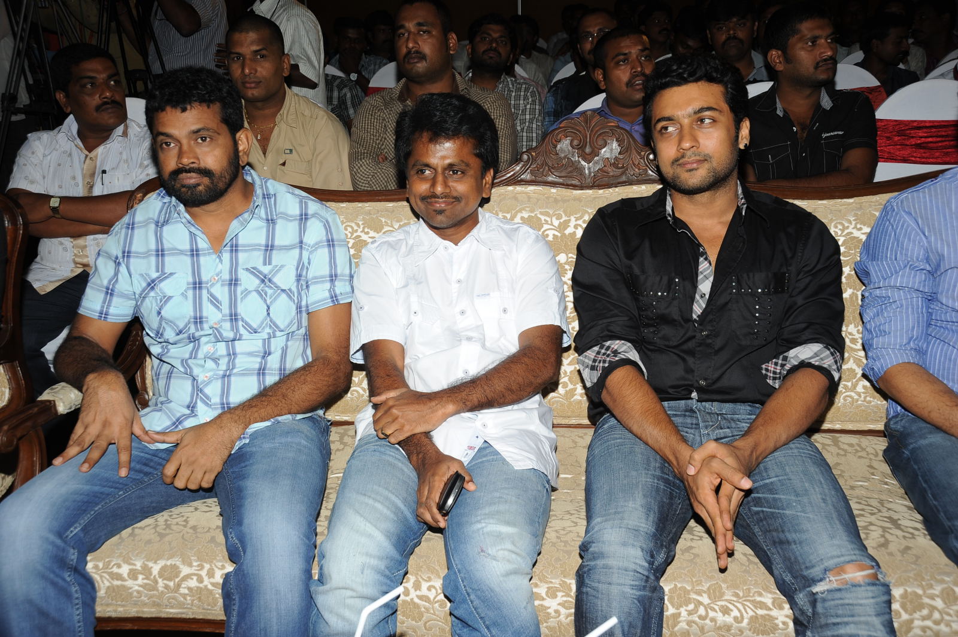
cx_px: 479
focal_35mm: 38
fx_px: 1011
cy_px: 318
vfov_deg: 35.0
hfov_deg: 50.7
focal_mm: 38
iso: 200
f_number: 8
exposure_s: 1/125
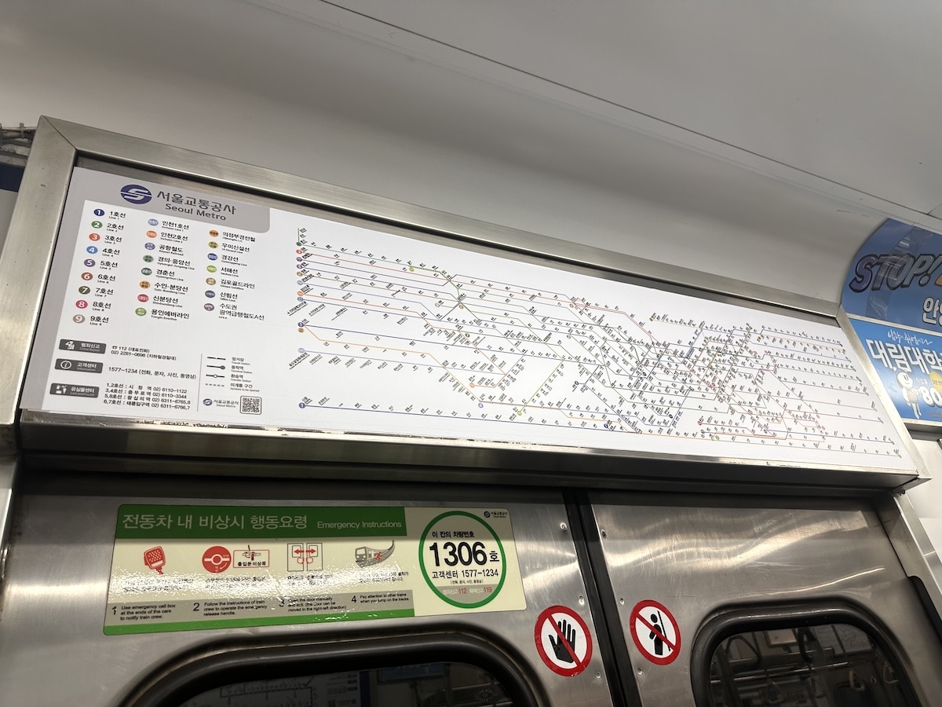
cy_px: 354
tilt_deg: +31.6
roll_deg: +8.6
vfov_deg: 56.8
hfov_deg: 71.6
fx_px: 653
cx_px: 471
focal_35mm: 24
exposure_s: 1/121
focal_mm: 6.86
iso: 100
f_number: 1.78
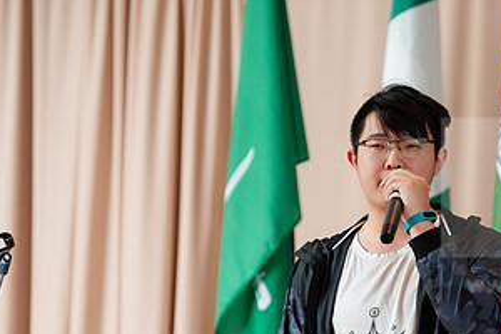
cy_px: 320
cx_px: 391
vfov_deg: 5.8
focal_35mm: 236
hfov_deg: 8.7
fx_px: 3284
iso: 2000
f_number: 3.2
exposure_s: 1/200
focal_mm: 122
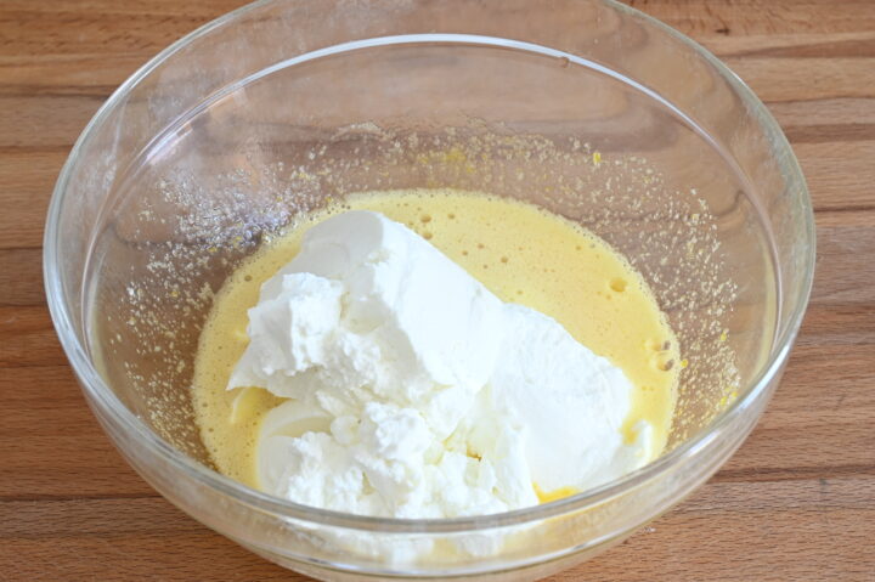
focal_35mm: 55
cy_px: 291
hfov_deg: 36.3
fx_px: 1336
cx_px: 438
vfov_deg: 24.6
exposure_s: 1/8
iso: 200
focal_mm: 37
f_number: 9
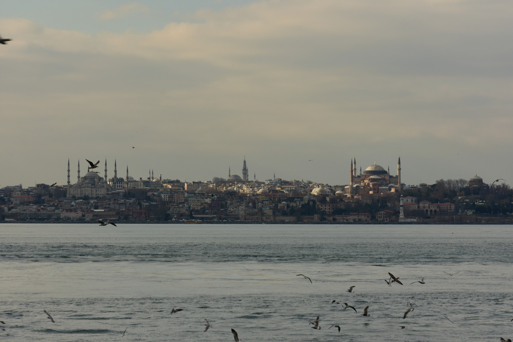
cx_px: 256
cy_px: 171
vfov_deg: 9.0
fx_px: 2180
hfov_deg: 13.4
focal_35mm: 153
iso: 200
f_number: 8
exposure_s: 1/160
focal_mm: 102
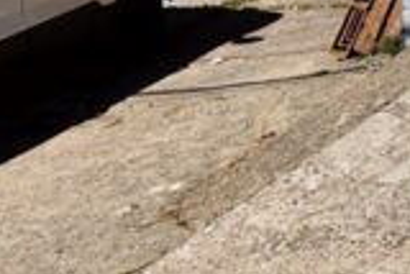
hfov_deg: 11.8
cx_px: 894
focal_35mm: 150
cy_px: -186
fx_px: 1710
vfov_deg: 8.9
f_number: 11
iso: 200
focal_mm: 20
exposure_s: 1/500
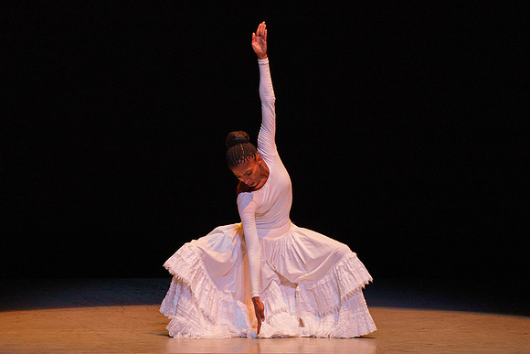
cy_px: 156
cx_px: 244
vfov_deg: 2.9
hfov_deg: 4.4
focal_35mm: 470
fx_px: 6924
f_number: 6.3
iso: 5000
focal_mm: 400
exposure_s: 1/400
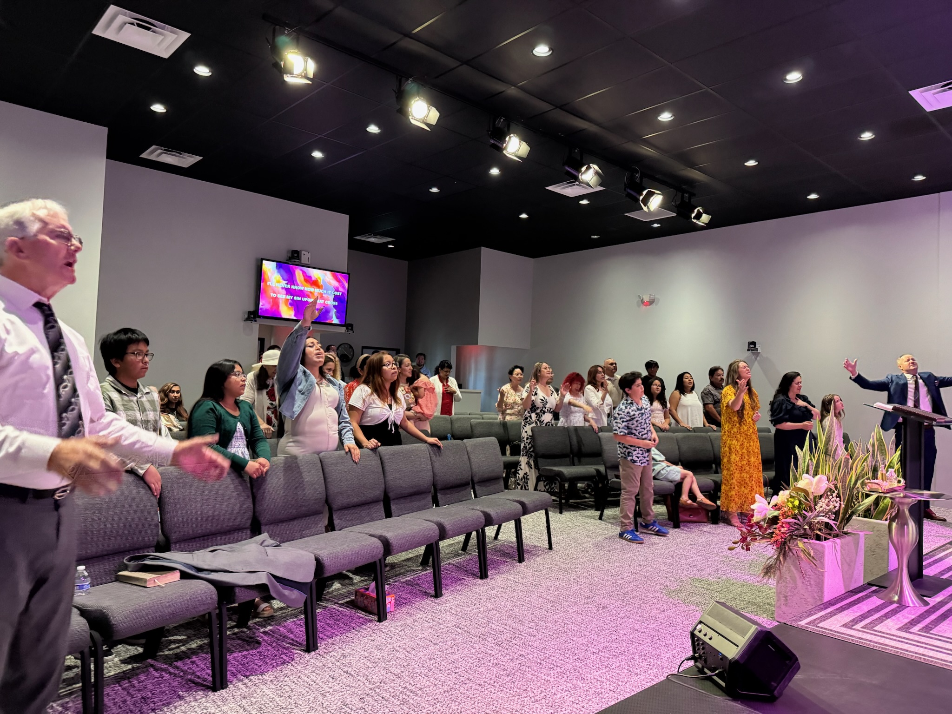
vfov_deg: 56.8
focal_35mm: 24
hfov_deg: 71.6
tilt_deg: +2.1
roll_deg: -2.7
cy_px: 357
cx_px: 476
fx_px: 660
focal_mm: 6.76
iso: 1000
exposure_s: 1/37
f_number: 1.78
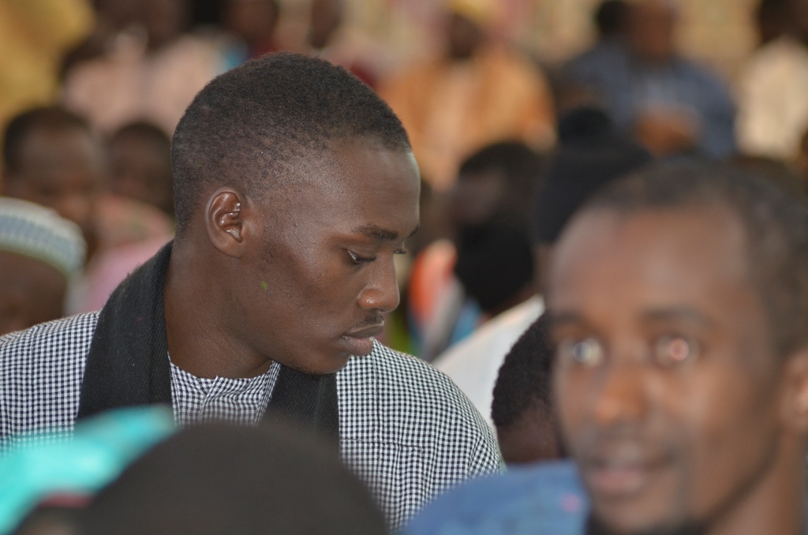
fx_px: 5711
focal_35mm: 255
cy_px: 268
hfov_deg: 8.1
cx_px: 404
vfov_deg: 5.4
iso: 640
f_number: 4.5
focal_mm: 170
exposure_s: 1/50
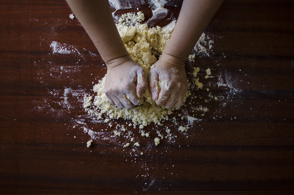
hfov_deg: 37.9
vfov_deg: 25.6
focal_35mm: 52
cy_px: 98
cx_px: 147
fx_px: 428
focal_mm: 35
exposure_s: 1/50
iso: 100
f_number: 1.8
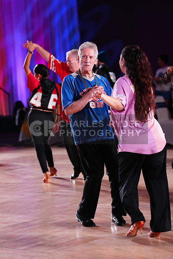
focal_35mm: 107
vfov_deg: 19.1
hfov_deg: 12.8
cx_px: 86
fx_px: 771
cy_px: 130
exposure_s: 1/500
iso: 2000
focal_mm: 107
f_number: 2.8
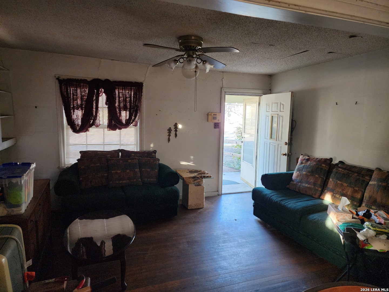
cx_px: 194
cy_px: 146
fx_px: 258
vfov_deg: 58.9
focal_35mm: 23
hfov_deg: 73.9
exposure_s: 1/120
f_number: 1.8
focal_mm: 6.4
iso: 640
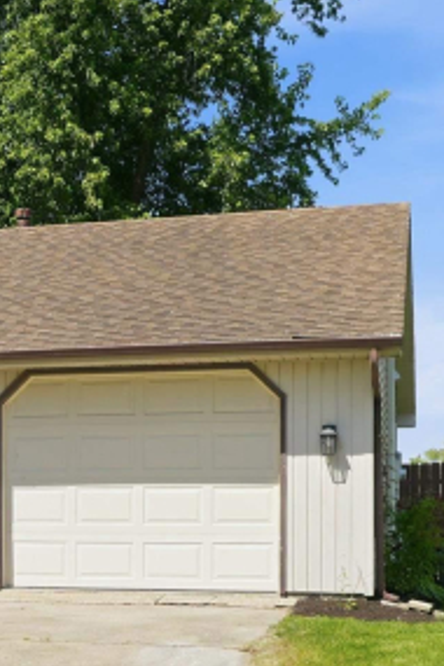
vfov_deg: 25.6
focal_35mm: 79
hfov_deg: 16.3
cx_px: -136
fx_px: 1461
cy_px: 421
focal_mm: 20
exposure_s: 1/640
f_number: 5
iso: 100
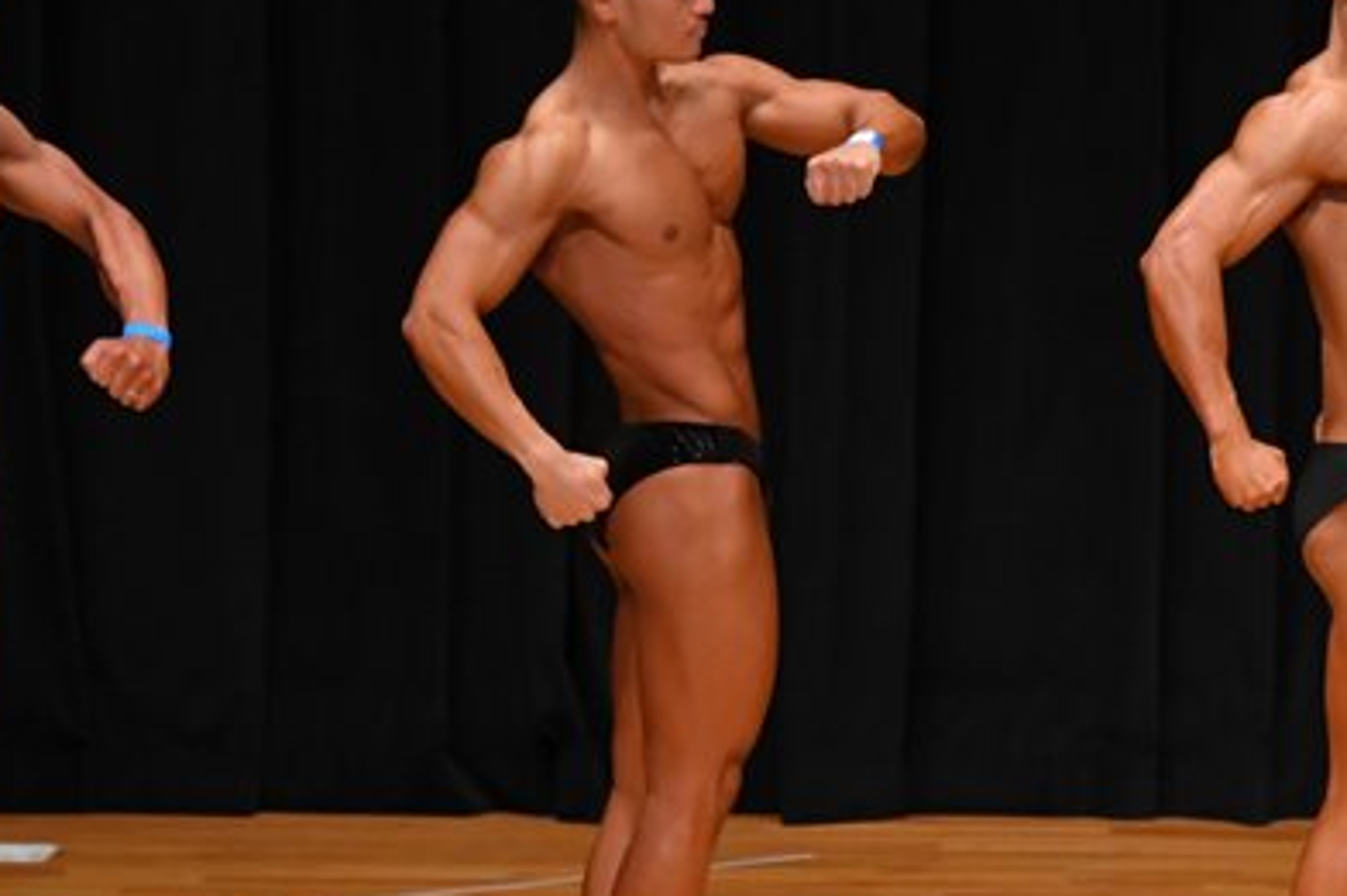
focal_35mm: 445
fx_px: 16643
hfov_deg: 4.6
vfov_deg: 3.1
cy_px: 457
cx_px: 960
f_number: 5.6
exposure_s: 1/400
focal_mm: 150
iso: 3200
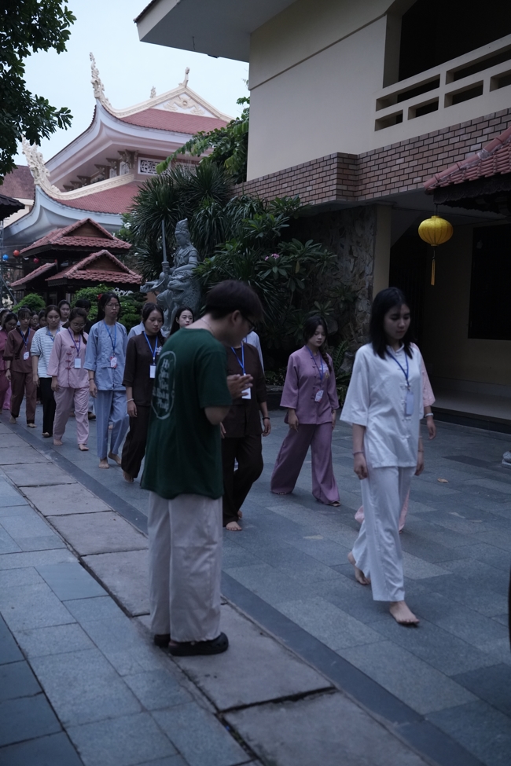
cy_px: 383
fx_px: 788
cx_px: 256
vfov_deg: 51.9
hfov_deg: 35.9
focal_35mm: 37
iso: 4000
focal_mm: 37
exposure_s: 1/250
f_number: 2.8
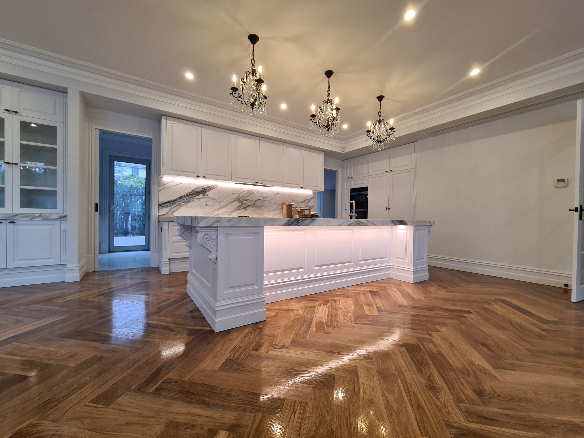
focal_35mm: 13
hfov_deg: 106.2
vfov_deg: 89.9
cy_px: 219
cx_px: 292
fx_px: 219
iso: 64
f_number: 2.2
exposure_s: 1/50
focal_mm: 2.2
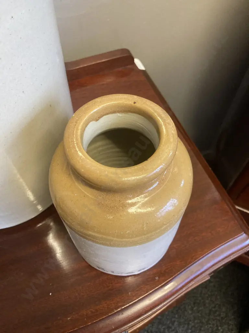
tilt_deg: -57.1
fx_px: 269
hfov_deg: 49.7
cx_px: 124
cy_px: 166
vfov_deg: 63.4
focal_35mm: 28
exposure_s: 1/50
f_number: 1.8
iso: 320
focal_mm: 3.99
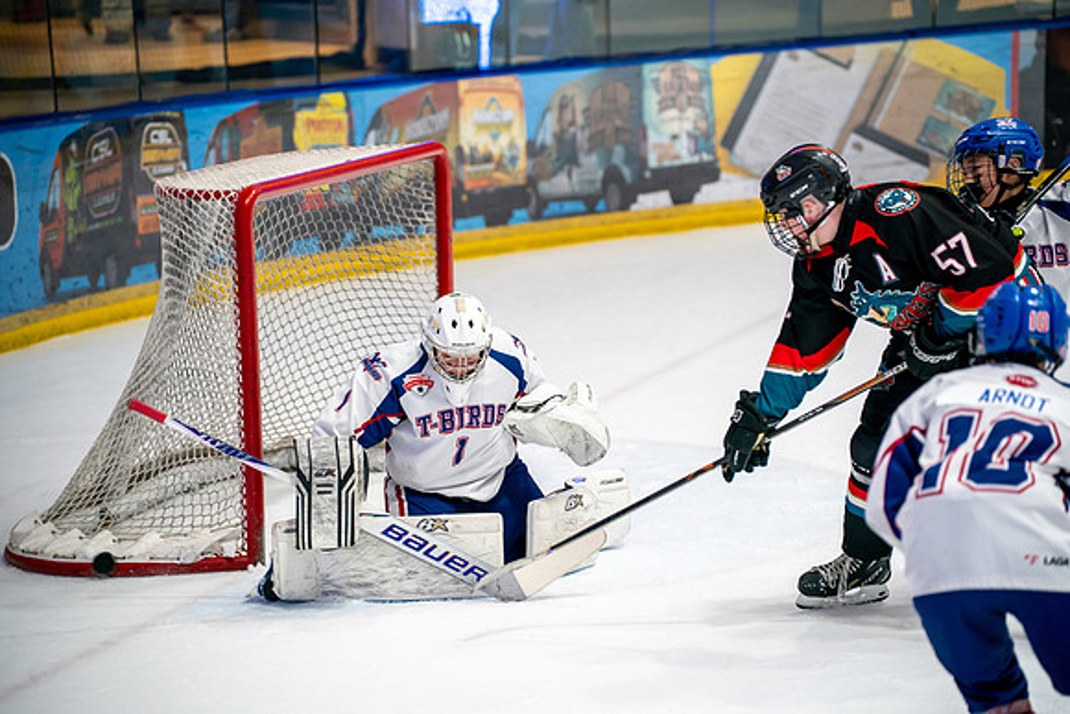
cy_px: 357
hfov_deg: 15.5
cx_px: 535
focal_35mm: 132
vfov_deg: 10.4
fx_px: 3924
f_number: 3.2
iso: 3200
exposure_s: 1/800
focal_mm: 132
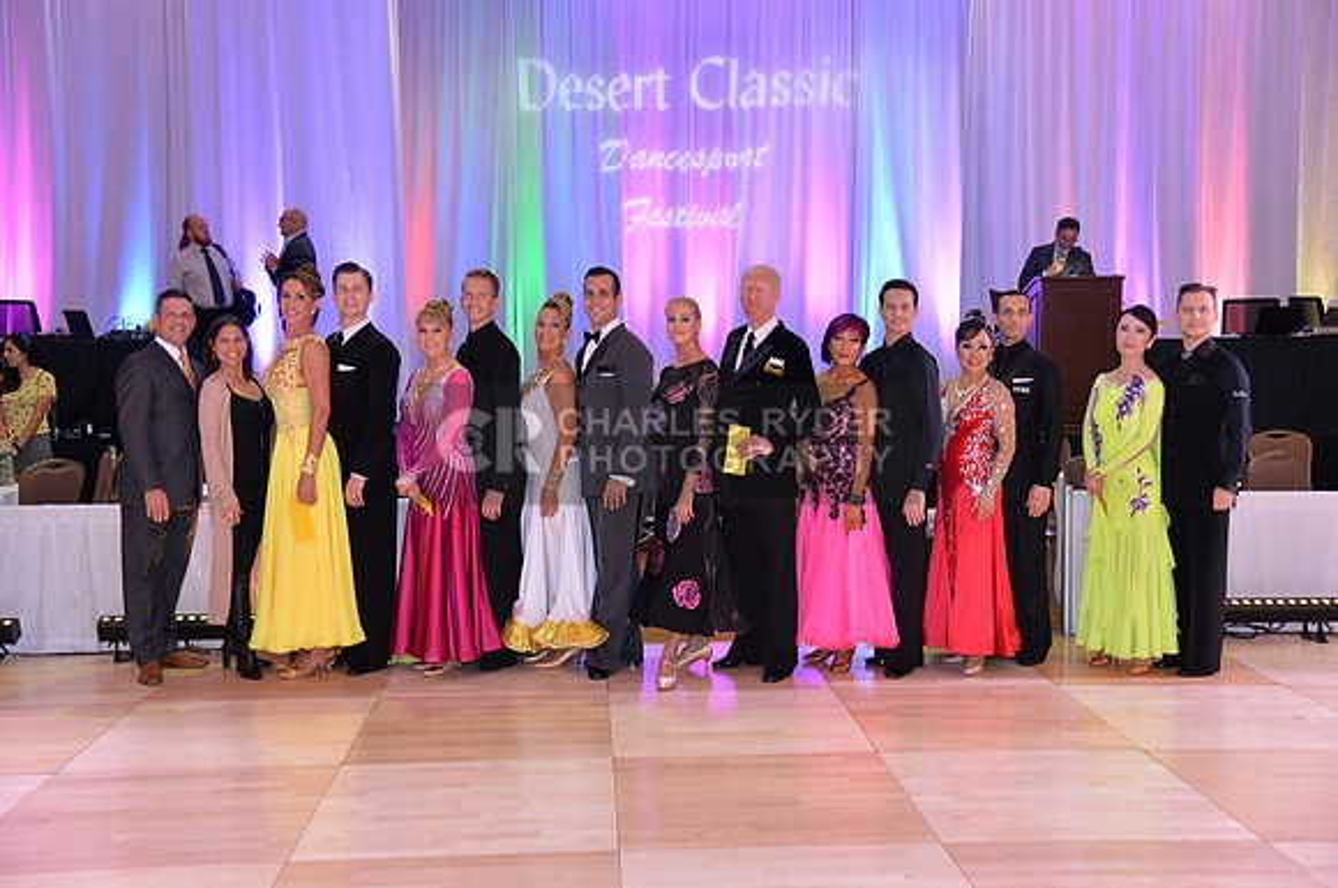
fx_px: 1485
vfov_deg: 33.3
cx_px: 669
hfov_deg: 48.5
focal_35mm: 40
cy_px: 444
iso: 2000
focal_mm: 40
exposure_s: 1/250
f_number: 4
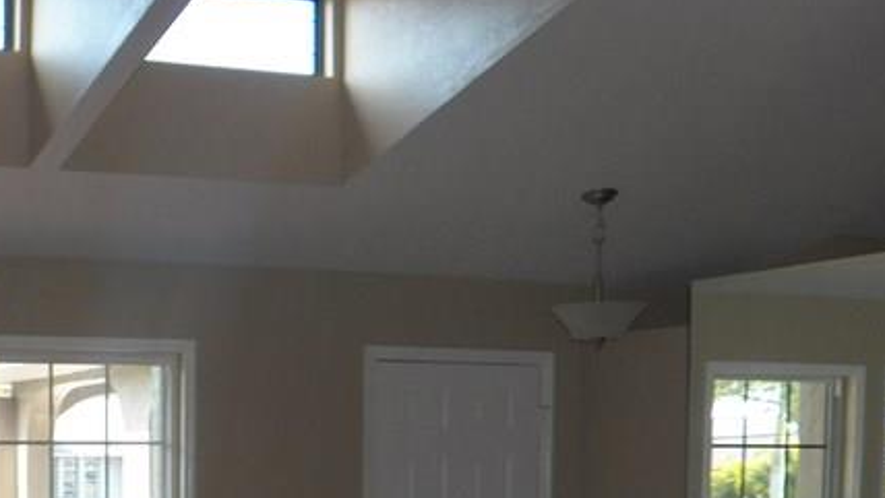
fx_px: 1713
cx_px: 104
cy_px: 618
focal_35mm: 73
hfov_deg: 28.0
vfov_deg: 15.8
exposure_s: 1/200
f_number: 3.2
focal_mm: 4.9
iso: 125
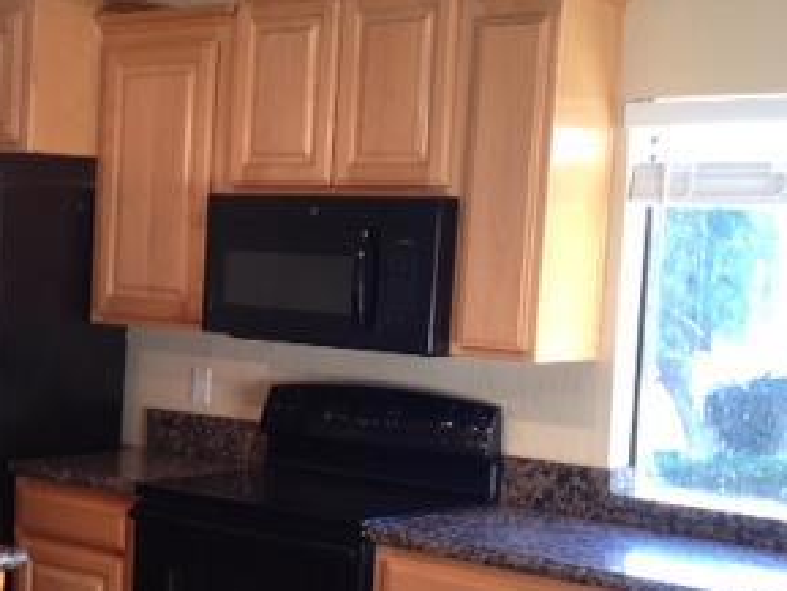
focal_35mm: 73
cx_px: 16
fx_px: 1660
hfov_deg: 25.5
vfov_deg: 20.2
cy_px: 346
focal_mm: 4.12
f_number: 2.4
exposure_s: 1/24
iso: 50
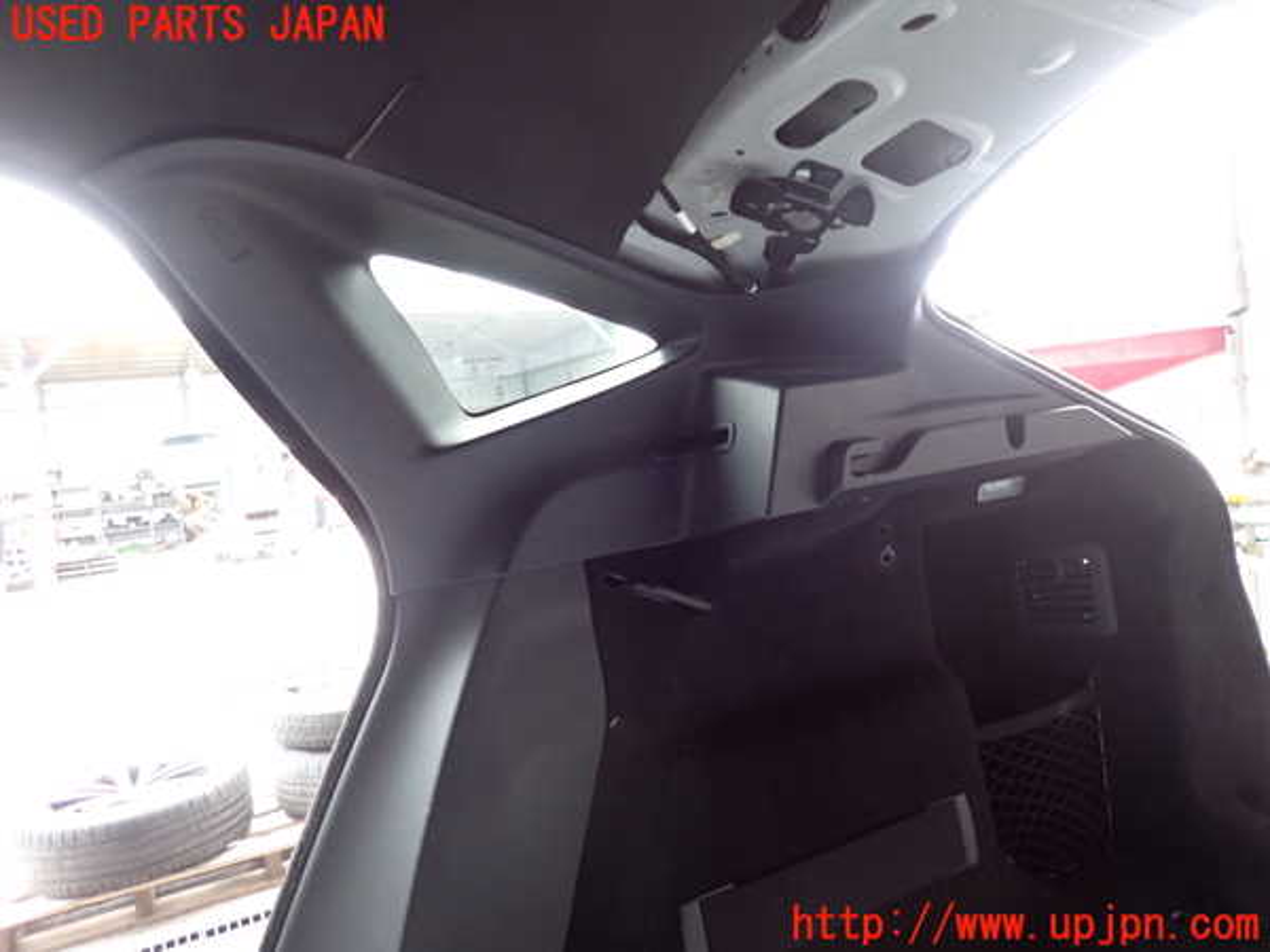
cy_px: 476
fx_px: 917
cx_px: 635
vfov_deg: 54.9
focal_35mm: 25
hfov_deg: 69.4
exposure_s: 1/30
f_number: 2
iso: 200
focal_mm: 4.5
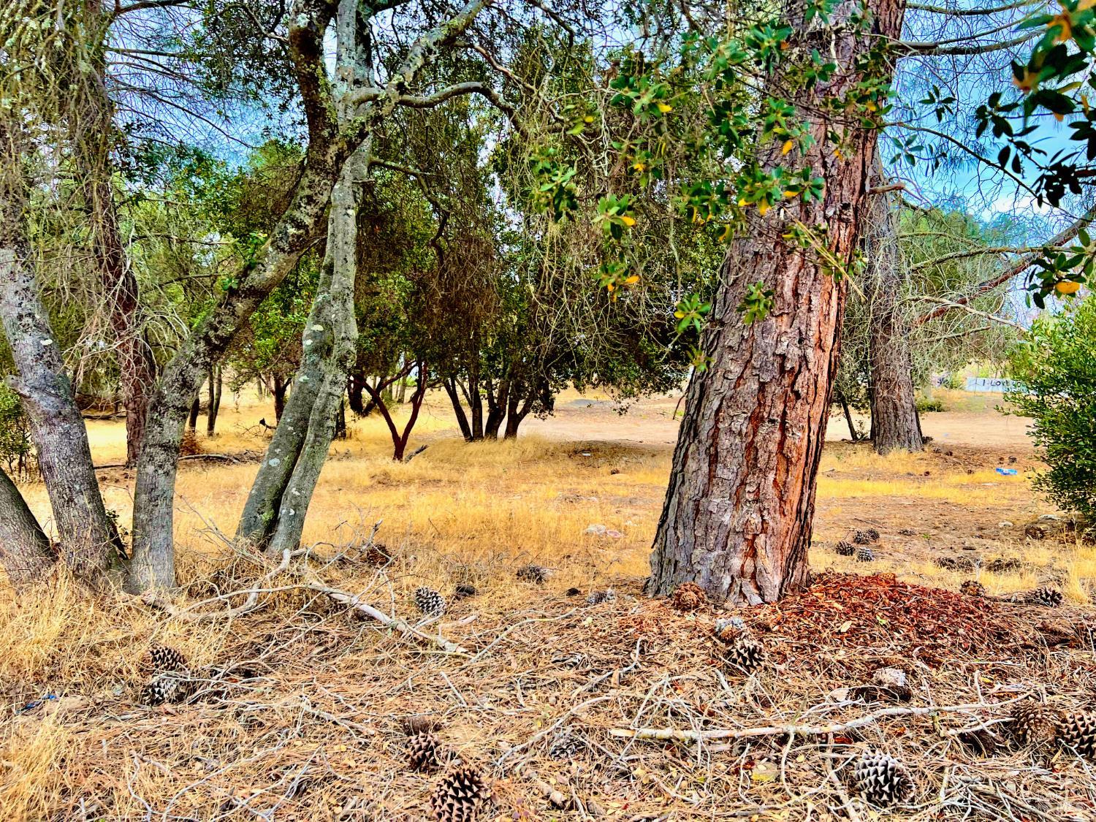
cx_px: 548
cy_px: 411
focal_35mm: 26
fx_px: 823
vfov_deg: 53.1
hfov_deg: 67.3
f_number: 1.5
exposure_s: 1/431
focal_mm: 5.7
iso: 50
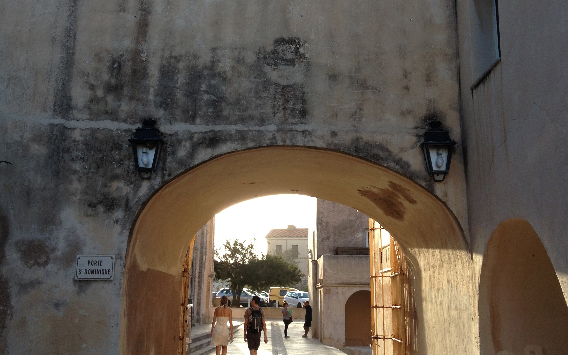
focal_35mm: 50
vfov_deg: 25.7
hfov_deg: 40.3
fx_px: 774
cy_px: 122
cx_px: 284
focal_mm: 4.28
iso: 64
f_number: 2.4
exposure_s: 1/445
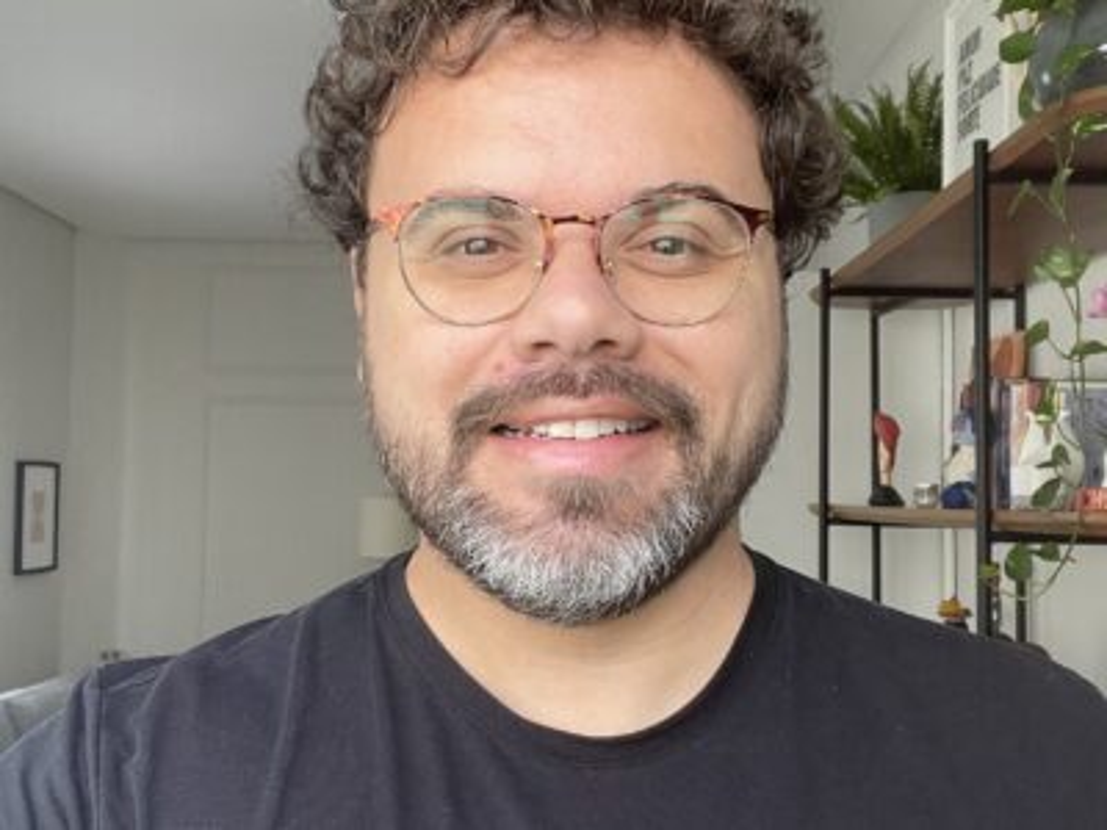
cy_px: 415
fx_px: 959
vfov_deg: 46.8
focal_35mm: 30
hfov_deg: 60.0
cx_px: 554
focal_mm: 2.71
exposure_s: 1/89
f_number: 2.2
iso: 100
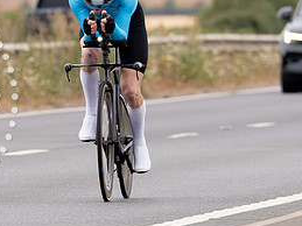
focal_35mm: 1049
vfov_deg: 1.4
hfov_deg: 1.9
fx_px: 9148
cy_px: 116
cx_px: 134
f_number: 4
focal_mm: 200
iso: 100
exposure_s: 1/320
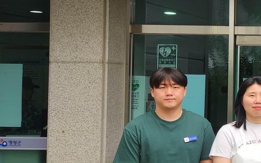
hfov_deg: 20.5
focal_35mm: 82
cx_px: 421
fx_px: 583
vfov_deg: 15.9
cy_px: 77
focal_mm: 5.4
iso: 20
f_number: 1.8
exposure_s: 1/730
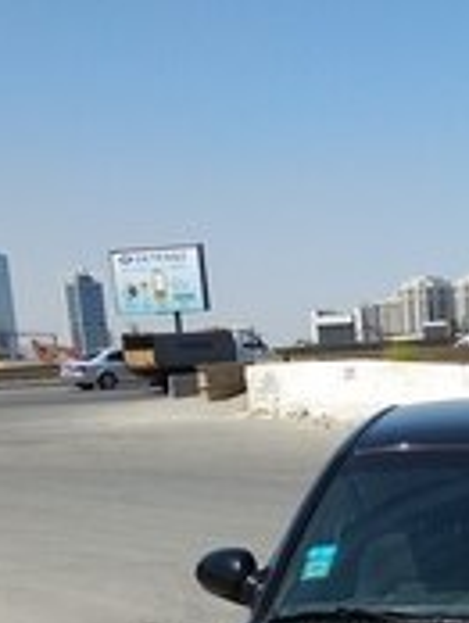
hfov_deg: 18.7
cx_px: 591
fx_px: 1334
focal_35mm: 74
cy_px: 734
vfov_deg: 24.1
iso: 100
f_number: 2.2
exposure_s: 1/1075
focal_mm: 3.81
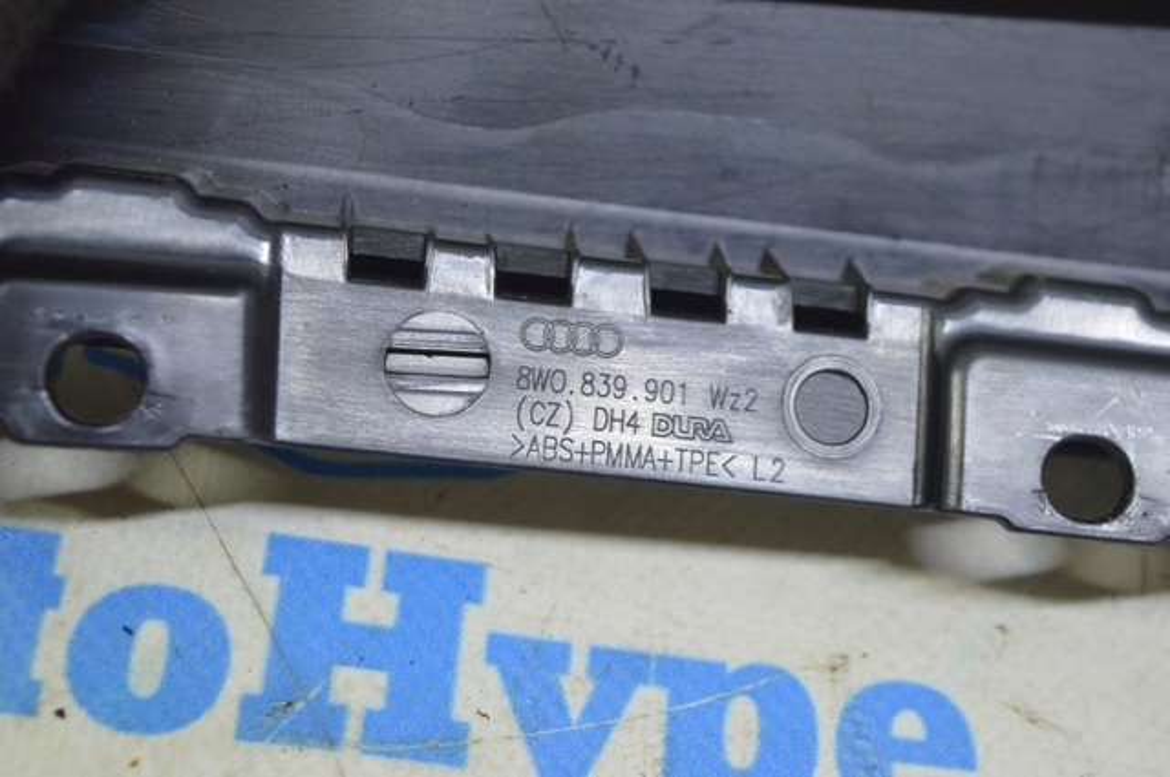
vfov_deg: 18.9
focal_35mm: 72
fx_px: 2337
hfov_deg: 28.1
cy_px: 388
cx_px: 585
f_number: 5.6
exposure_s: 1/20
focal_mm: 48
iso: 400
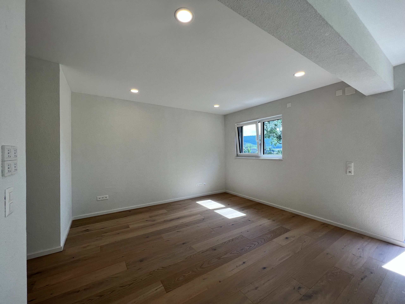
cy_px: 152
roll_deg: +0.0
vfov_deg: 89.9
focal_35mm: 13
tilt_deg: -0.3
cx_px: 202
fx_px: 152
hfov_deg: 106.2
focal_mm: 1.57
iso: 32
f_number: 1.8
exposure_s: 1/212
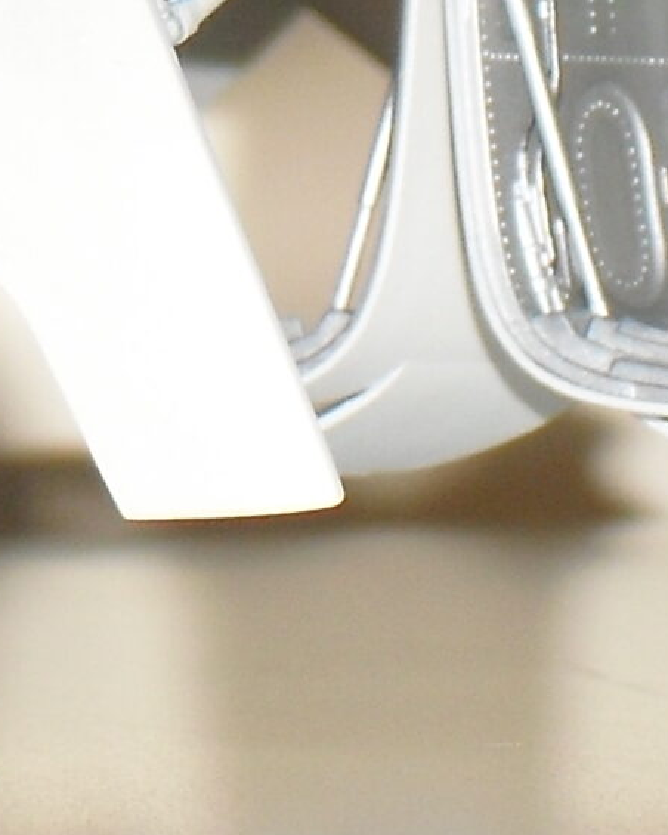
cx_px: -541
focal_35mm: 473
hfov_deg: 3.3
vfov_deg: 4.1
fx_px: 11689
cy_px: -510
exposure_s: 1/60
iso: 200
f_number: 5.6
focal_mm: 18.9
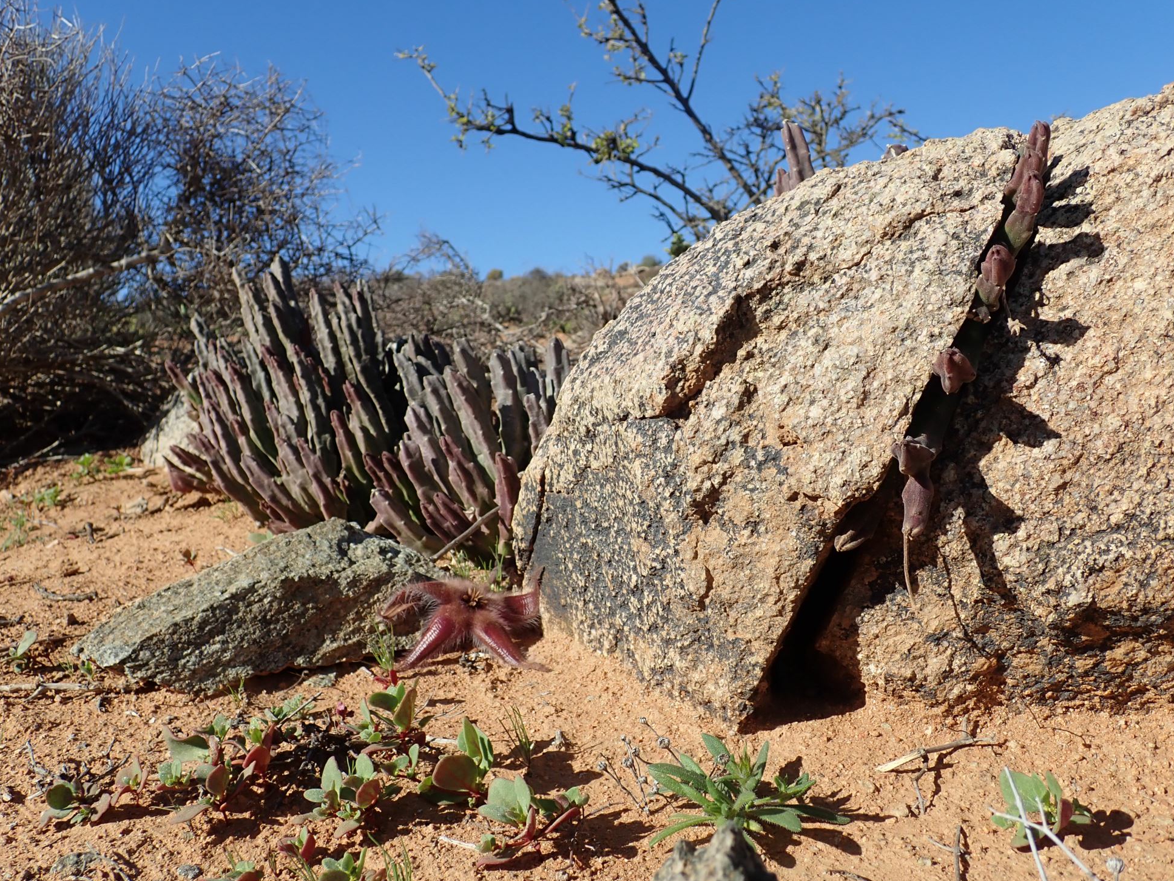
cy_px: 439
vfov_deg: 45.5
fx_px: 1052
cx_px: 596
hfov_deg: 58.3
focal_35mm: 31
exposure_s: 1/125
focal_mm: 5.5
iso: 100
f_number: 9
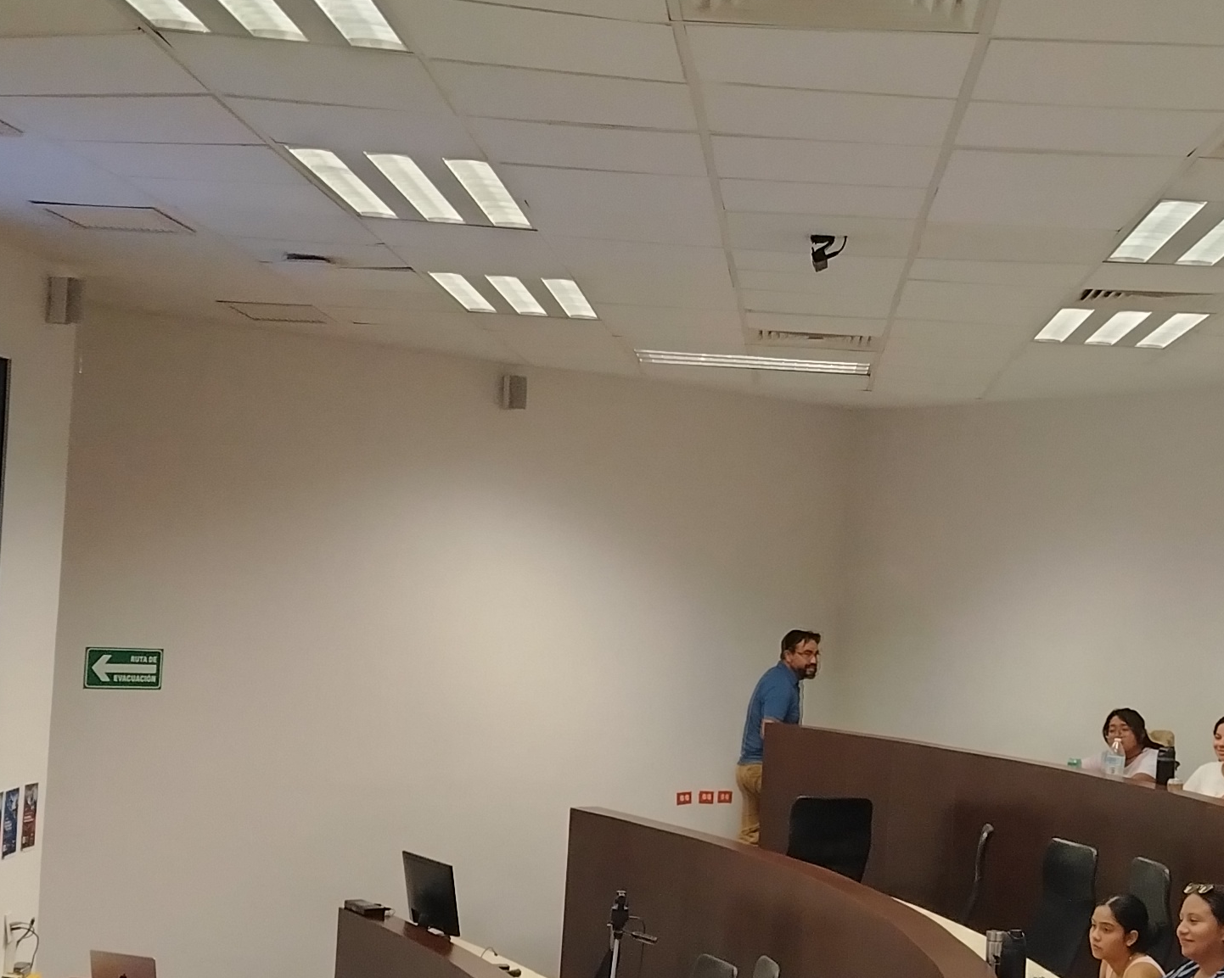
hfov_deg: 29.0
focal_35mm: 65
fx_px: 2354
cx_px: 782
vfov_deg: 23.5
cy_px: 574
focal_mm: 5.25
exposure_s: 1/100
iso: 688
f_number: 1.75
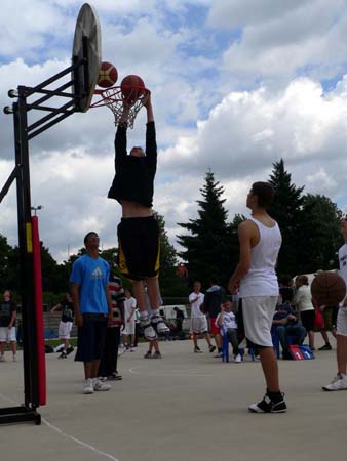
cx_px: 174
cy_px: 230
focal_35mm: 55
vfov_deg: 34.9
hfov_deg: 26.6
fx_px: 734
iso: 80
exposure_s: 1/1000
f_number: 5.6
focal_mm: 9.2
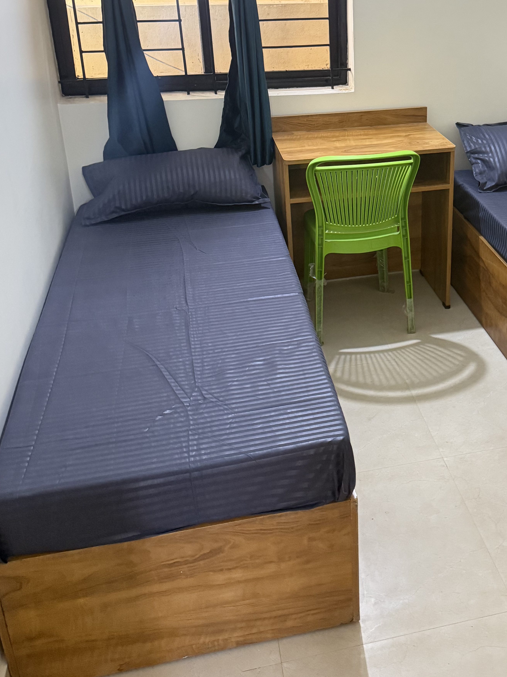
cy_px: 221
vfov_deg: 47.0
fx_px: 762
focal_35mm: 39
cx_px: 382
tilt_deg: -21.5
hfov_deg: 36.0
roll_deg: +0.1
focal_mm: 6.76
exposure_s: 1/50
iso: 640
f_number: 1.78
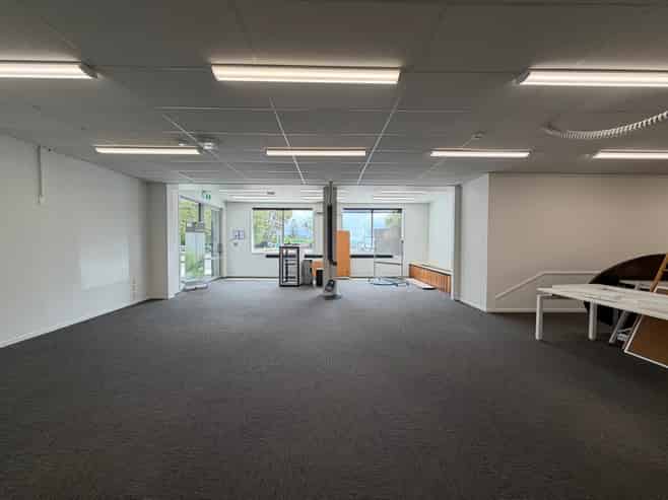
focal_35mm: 14
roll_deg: +0.1
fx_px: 270
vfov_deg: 85.6
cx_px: 334
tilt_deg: -2.8
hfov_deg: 102.1
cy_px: 250
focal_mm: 2.22
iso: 32
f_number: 2.2
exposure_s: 1/100
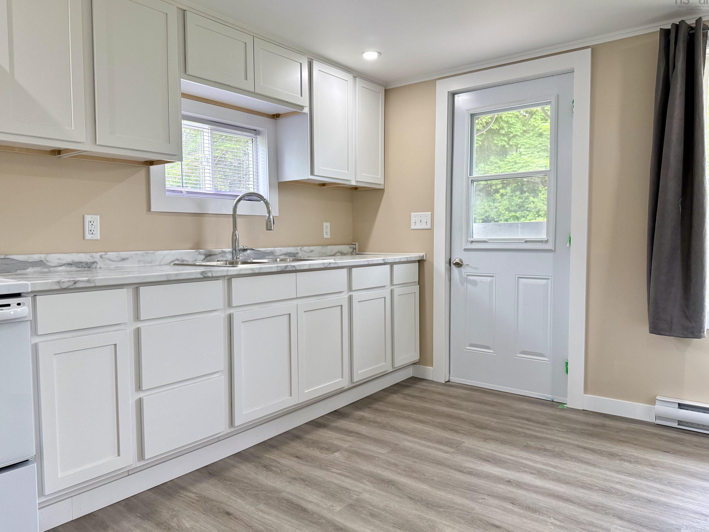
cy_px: 264
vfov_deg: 54.9
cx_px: 347
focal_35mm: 25
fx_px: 512
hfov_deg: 69.4
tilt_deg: -2.7
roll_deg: +0.6
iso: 160
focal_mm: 6.76
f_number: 1.78
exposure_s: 1/148
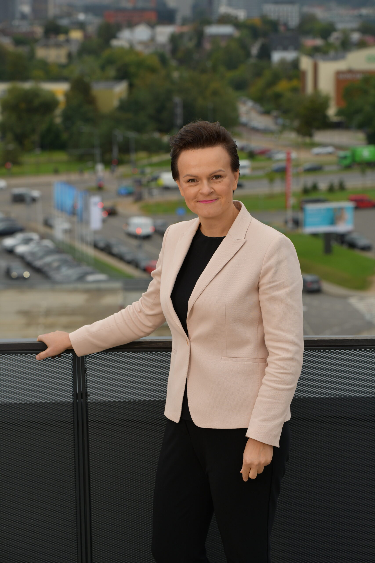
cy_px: 282
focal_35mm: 102
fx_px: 1593
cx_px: 188
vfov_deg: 20.0
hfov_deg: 13.4
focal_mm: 102
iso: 320
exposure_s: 1/320
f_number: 5.6
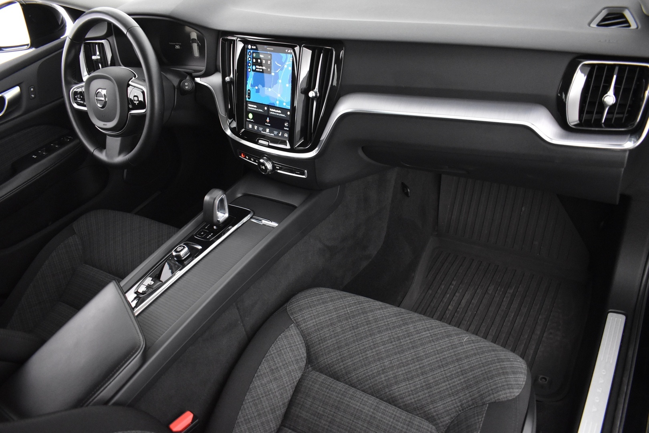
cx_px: 324
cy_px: 216
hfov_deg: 67.4
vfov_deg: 47.9
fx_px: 487
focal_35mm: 27
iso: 3200
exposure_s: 1/20
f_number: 3.5
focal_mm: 18
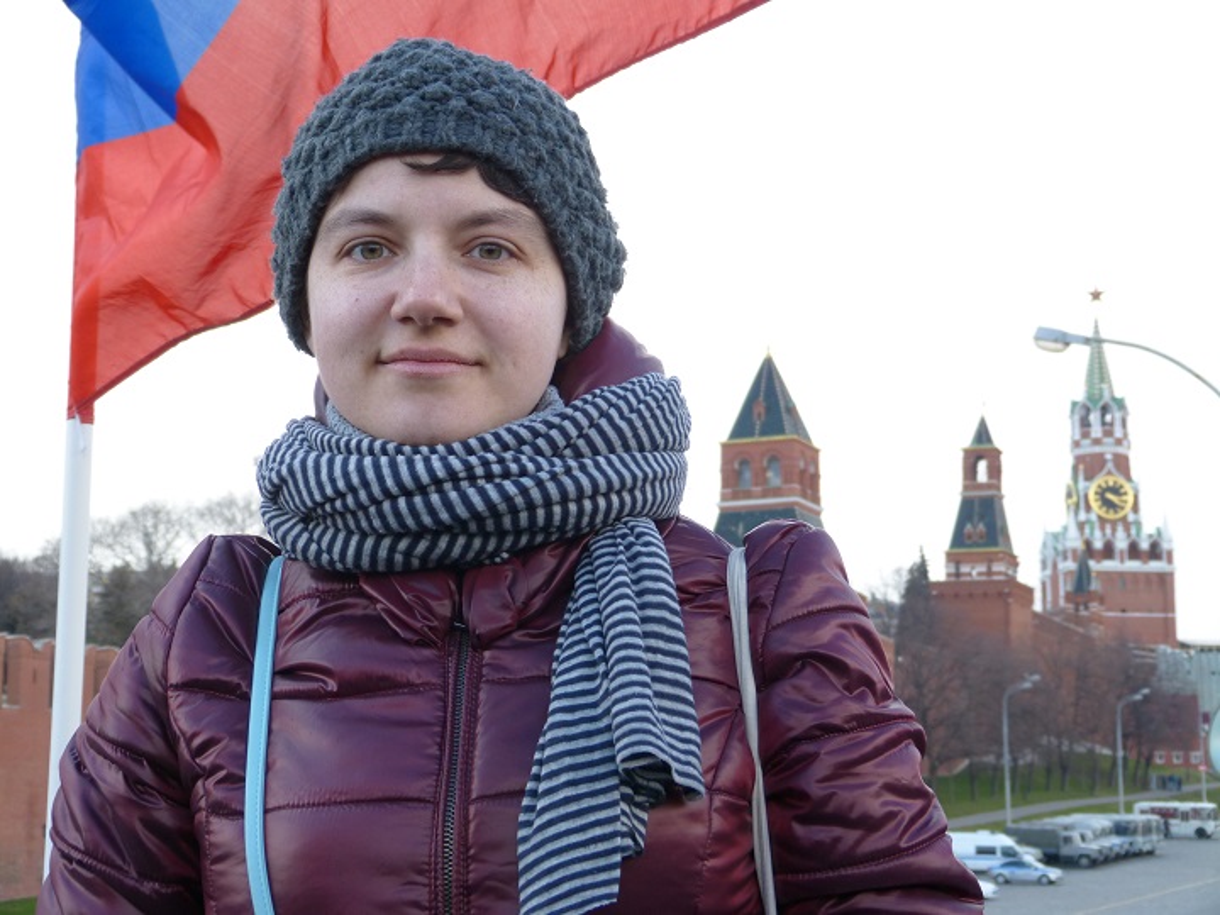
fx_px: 2185
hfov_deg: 31.2
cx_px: 610
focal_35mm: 62
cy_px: 458
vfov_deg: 23.7
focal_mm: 11
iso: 100
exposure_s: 1/320
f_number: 3.3
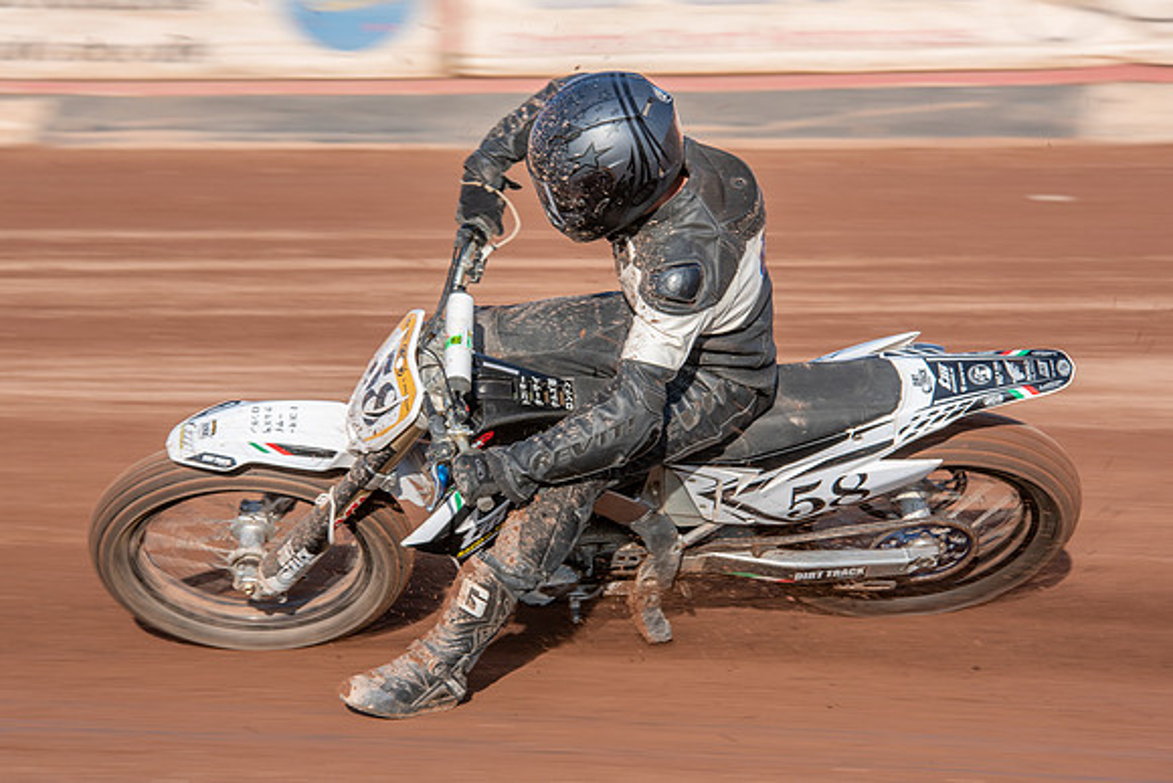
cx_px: 543
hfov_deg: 11.1
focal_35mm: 185
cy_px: 389
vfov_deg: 7.4
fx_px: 6020
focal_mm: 160
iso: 100
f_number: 8
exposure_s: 1/200
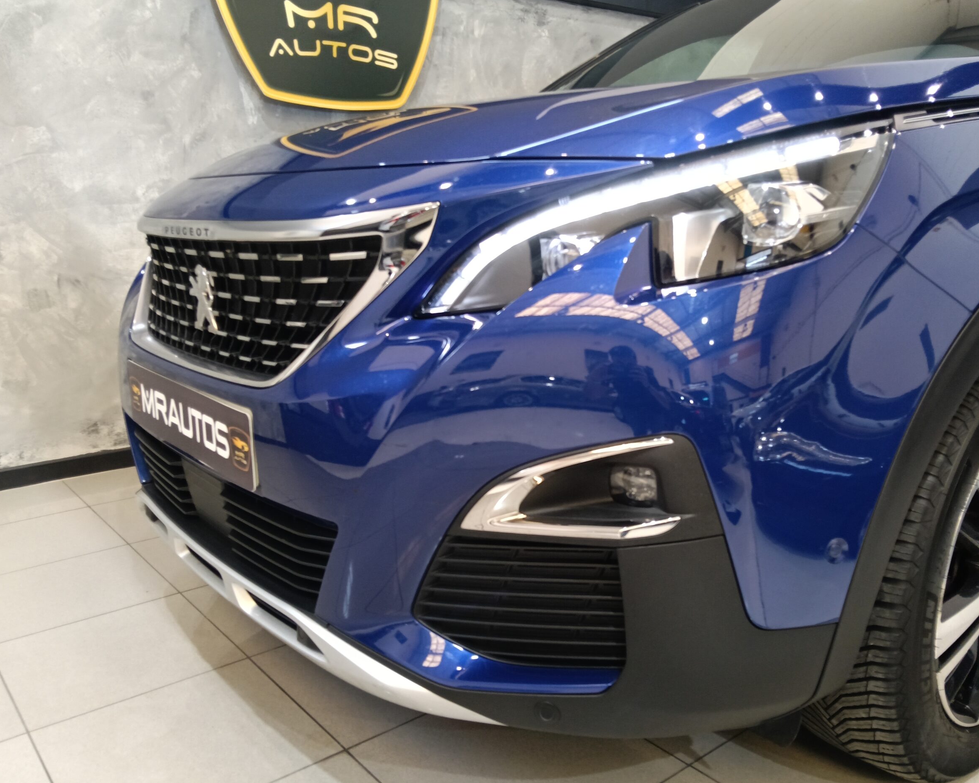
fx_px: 840
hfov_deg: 60.4
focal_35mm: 29
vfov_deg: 50.0
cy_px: 397
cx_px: 520
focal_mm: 3.98
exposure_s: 1/33.3
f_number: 16
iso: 640
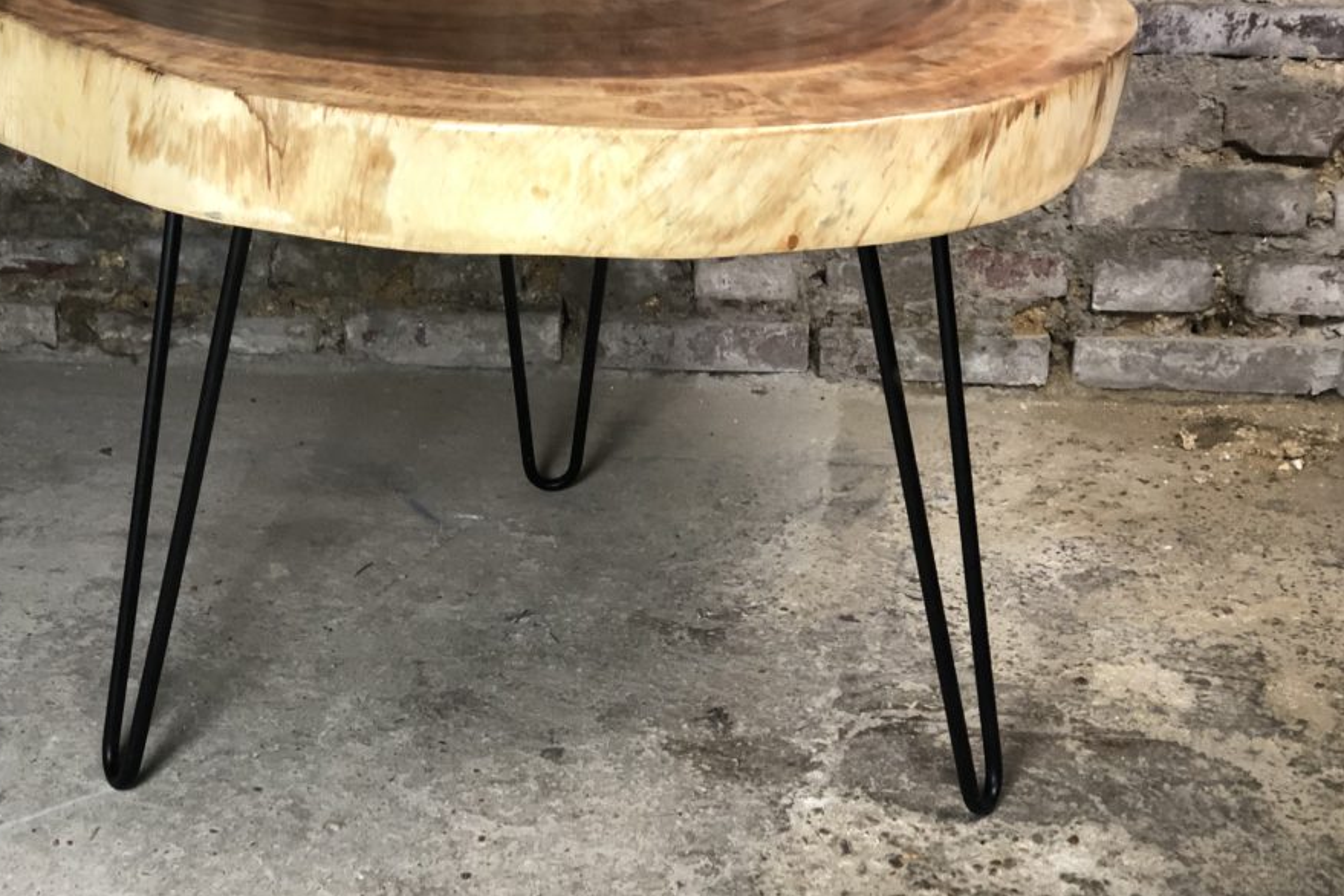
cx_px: 589
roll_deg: +0.4
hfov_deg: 31.9
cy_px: 437
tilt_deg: -23.1
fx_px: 2352
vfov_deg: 21.6
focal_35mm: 63
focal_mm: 6
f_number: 2.4
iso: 160
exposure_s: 1/33
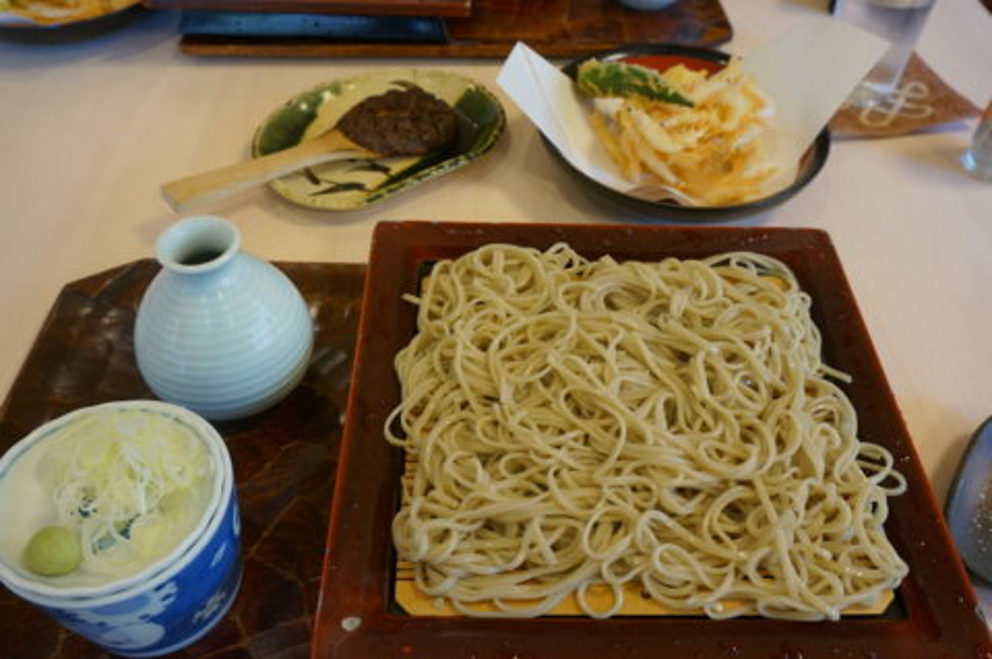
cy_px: 330
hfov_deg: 59.5
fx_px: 867
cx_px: 496
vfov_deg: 41.6
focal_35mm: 32
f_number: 6.3
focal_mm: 21
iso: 640
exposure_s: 1/25
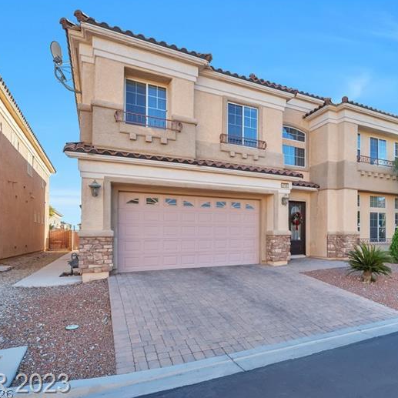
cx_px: 262
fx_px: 273
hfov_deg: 70.3
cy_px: 197
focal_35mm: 21
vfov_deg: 72.1
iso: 100
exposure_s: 1/60
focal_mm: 16
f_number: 11
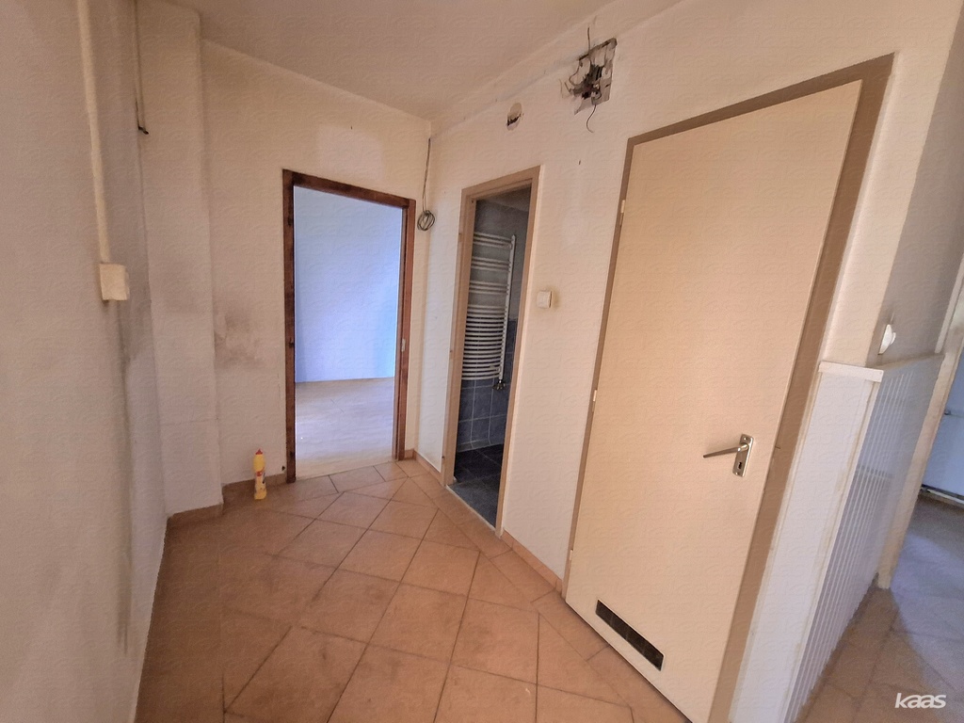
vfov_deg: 89.9
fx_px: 362
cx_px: 482
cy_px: 362
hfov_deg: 106.2
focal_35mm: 13
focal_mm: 1.74
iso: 400
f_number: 2.2
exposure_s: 1/20
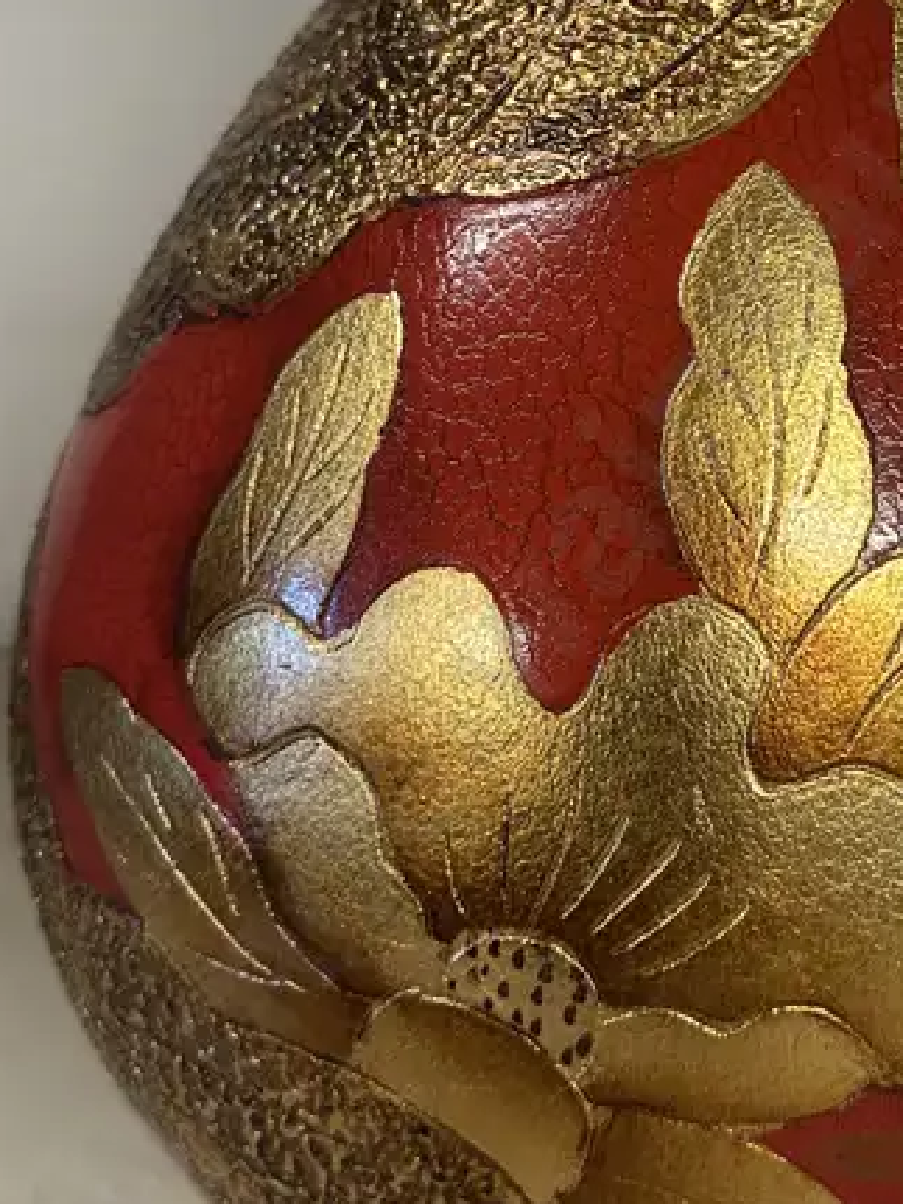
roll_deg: -1.1
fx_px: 1984
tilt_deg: -23.1
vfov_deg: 33.3
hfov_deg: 25.1
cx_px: 744
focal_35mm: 57
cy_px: 346
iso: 200
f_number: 1.78
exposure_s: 1/100
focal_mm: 6.86
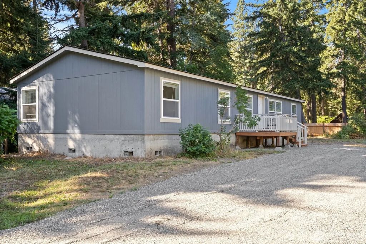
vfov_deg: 37.8
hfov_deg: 54.4
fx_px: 356
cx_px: 183
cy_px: 122
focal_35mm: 35
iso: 100
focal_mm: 35
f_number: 11
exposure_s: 1/4
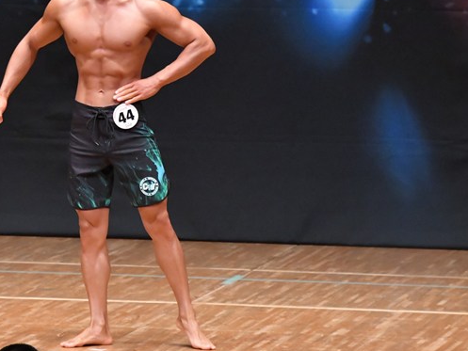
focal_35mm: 427
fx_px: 5774
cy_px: 137
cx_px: 119
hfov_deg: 4.6
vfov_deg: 3.5
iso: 8000
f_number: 5.6
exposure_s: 1/400
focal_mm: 190
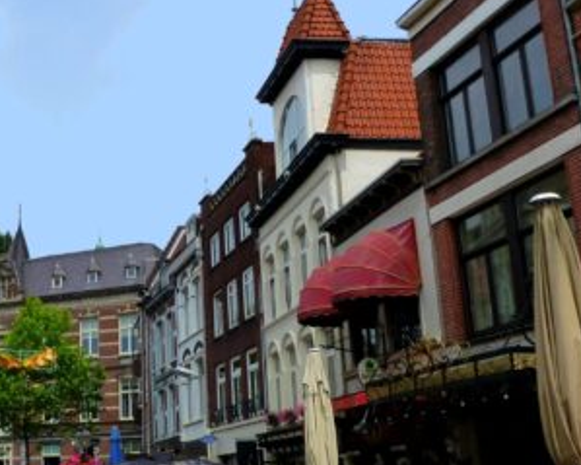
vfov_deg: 32.0
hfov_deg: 37.5
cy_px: 268
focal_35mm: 47
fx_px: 808
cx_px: 82
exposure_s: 1/1300
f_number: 4
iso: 160
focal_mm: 4.3
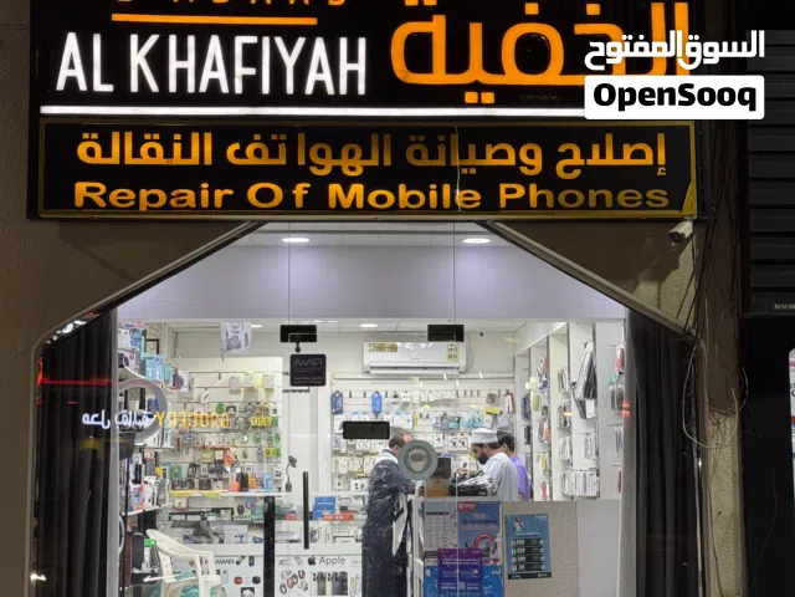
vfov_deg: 30.3
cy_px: 298
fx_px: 1102
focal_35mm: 48
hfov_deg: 39.7
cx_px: 398
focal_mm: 6.76
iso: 64
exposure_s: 1/50
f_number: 1.78
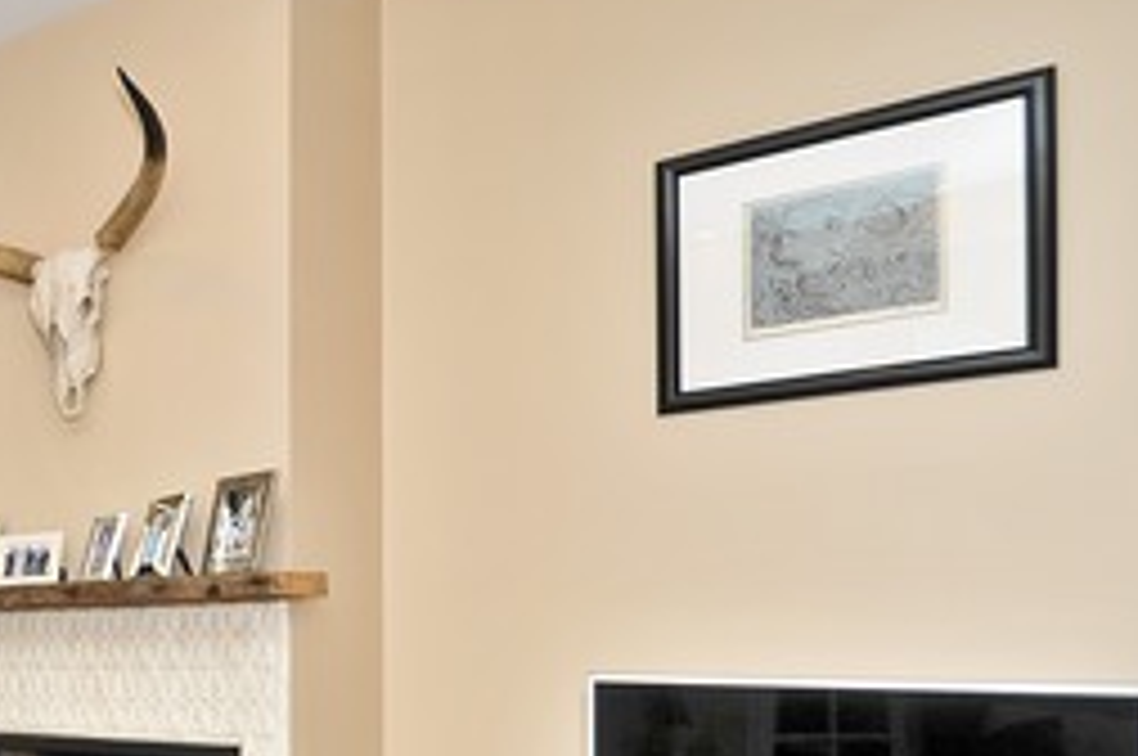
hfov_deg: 39.3
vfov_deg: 34.0
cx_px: -175
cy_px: 601
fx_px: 1200
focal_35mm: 38
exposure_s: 1/60
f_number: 5
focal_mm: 10
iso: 250
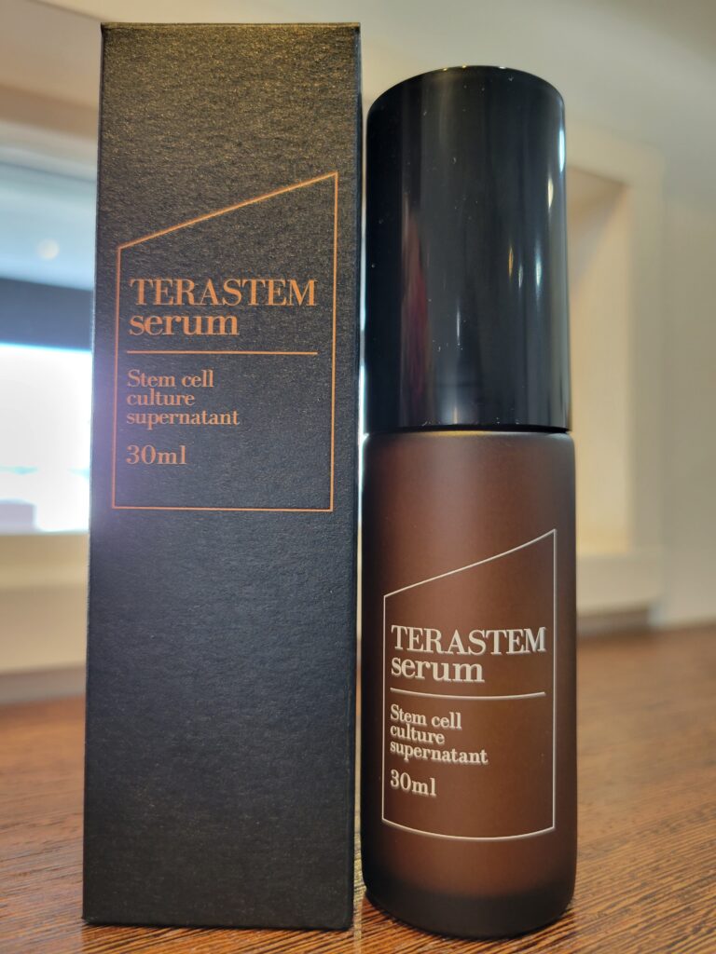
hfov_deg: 53.1
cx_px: 358
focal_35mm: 26
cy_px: 477
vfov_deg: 67.3
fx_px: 717
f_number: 1.8
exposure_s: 1/40
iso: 160
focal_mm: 5.4
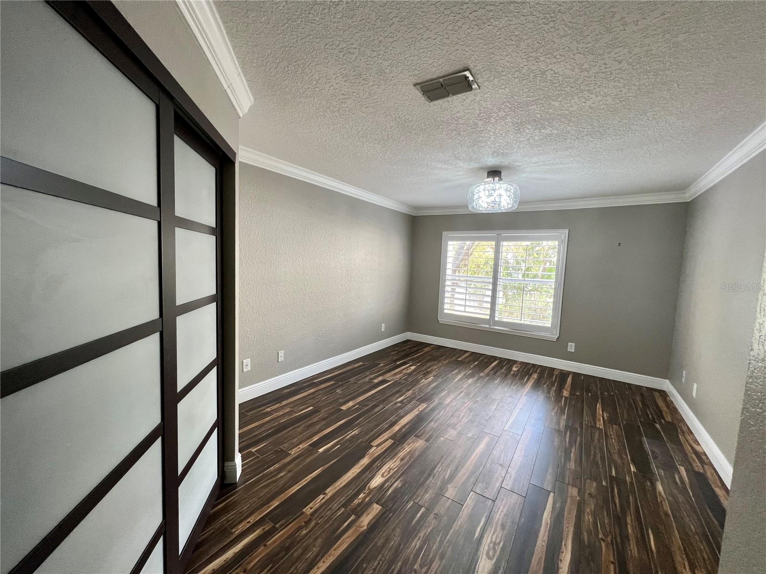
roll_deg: -2.2
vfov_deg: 89.9
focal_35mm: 13
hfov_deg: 106.2
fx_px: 288
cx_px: 383
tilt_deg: -5.5
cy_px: 287
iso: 160
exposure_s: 1/60
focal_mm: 1.57
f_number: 1.8
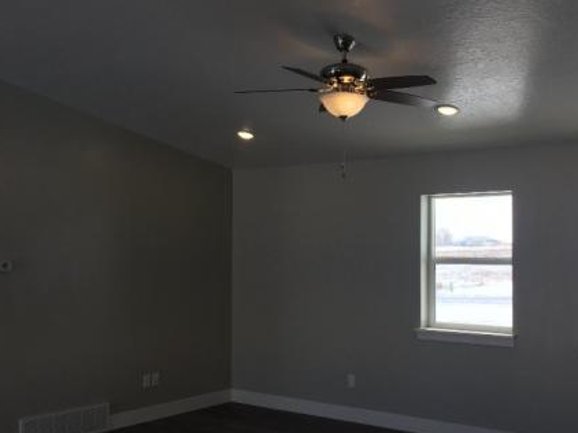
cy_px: 238
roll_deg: -0.3
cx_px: 388
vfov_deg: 32.8
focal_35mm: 44
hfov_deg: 42.4
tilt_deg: -0.4
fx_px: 734
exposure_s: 1/373
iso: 32
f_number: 2.2
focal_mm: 4.15
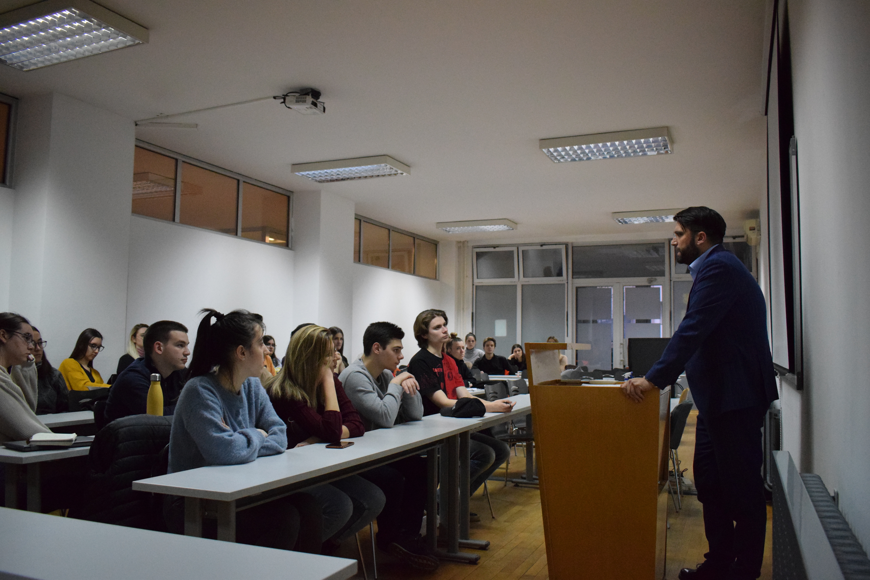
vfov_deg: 43.6
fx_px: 725
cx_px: 435
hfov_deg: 61.9
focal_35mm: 30
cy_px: 290
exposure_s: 1/400
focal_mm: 20
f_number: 4
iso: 4000
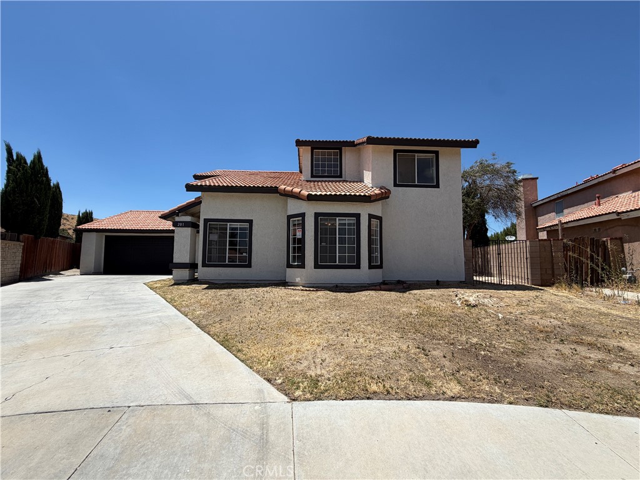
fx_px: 259
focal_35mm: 14
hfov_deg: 102.1
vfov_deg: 85.7
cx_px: 320
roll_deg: +0.7
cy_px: 240
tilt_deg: +4.9
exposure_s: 1/1033
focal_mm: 2.22
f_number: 2.2
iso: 20
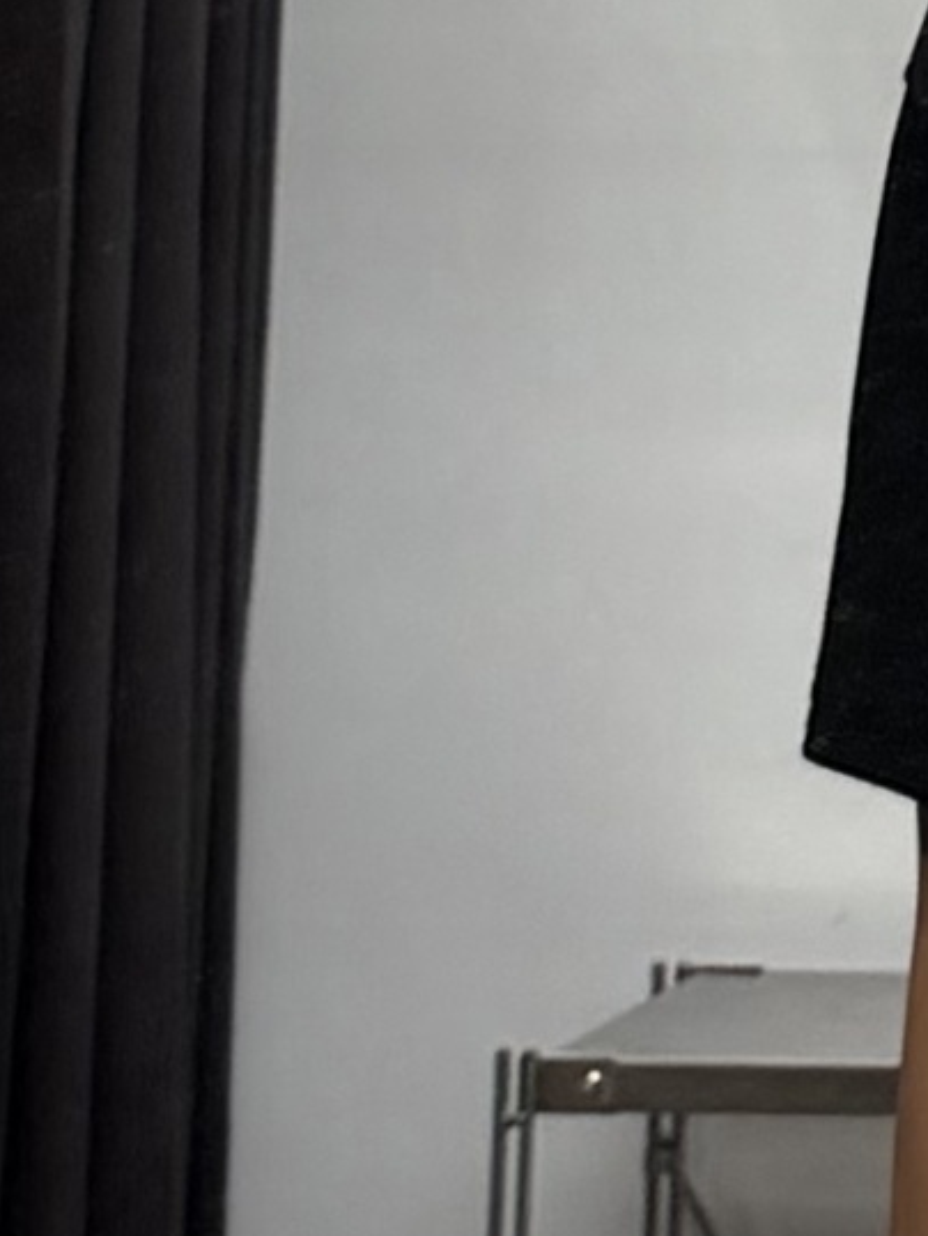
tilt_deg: -4.5
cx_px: 1771
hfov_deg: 12.4
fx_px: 3822
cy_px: -90
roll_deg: -3.7
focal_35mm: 107
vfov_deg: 17.8
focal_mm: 6.76
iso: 160
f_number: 1.78
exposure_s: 1/219
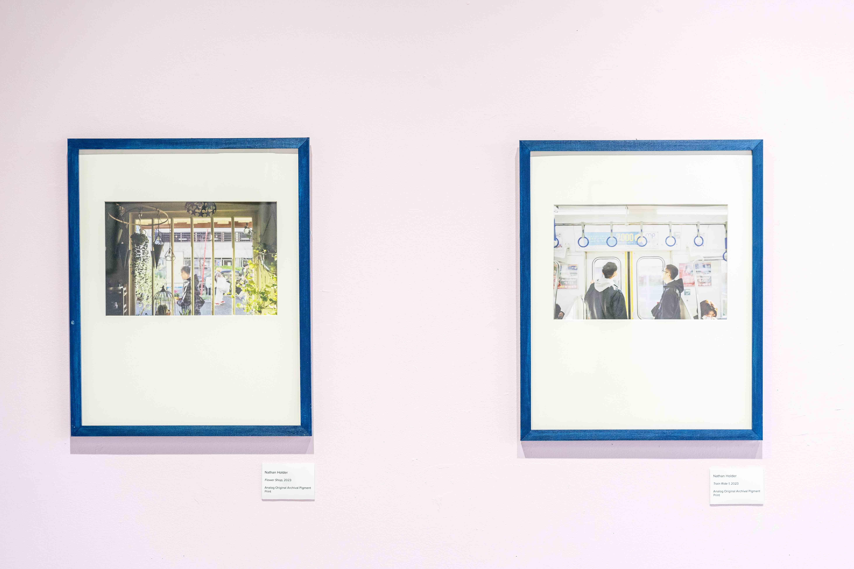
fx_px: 2064
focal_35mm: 87
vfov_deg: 15.7
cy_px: 282
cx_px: 428
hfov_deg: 23.4
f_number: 4.5
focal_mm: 85
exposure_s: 1/90
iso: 640
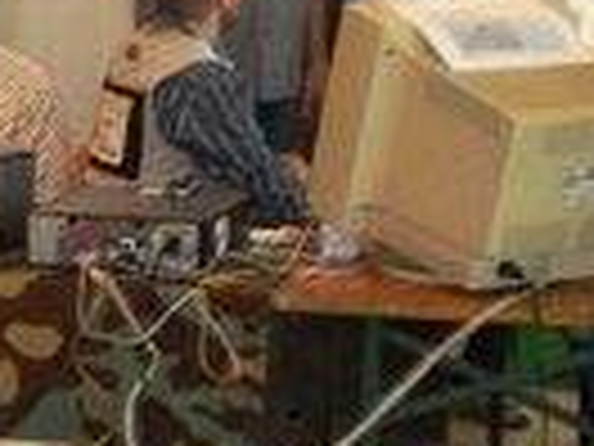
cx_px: -243
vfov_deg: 10.5
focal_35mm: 141
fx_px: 2420
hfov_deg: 13.3
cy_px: 327
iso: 167
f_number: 3.1
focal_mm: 6.3
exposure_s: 1/30
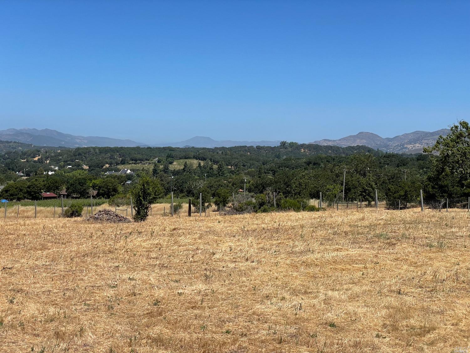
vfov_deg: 28.0
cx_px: 235
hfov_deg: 36.8
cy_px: 176
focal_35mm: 52
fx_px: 706
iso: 25
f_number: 2
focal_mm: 6
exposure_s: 1/2179
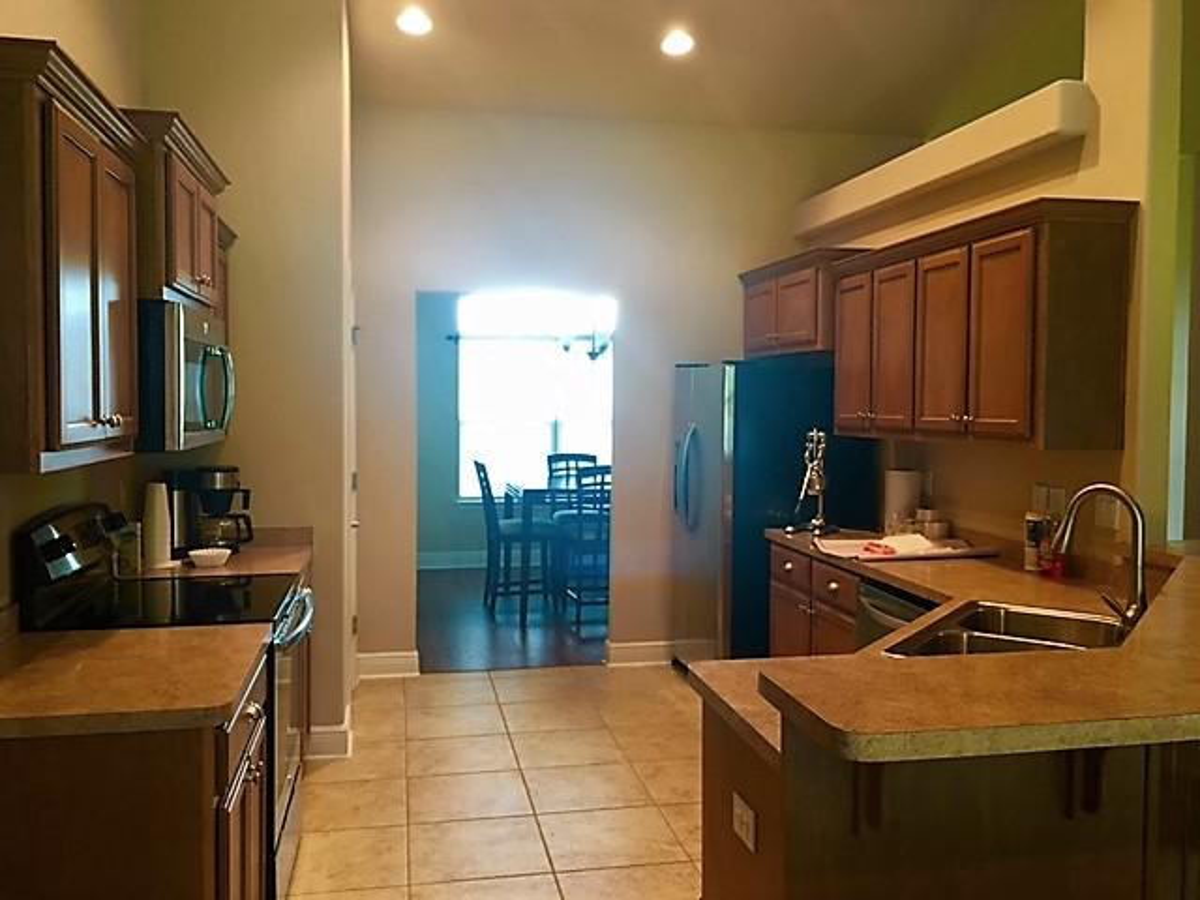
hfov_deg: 61.7
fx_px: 1005
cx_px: 600
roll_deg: -0.3
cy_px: 450
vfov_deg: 48.2
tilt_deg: -2.7
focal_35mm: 29
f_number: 2.2
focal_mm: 4.15
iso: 80
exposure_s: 1/17
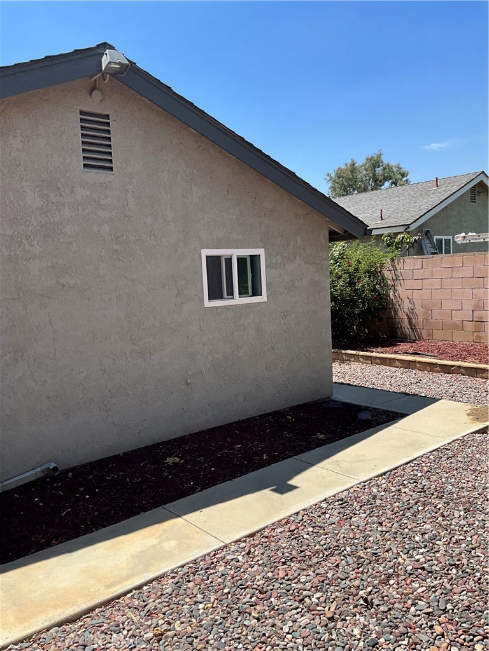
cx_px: 244
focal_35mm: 29
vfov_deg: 61.7
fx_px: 546
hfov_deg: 48.2
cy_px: 326
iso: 25
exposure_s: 1/1098
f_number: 1.8
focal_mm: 3
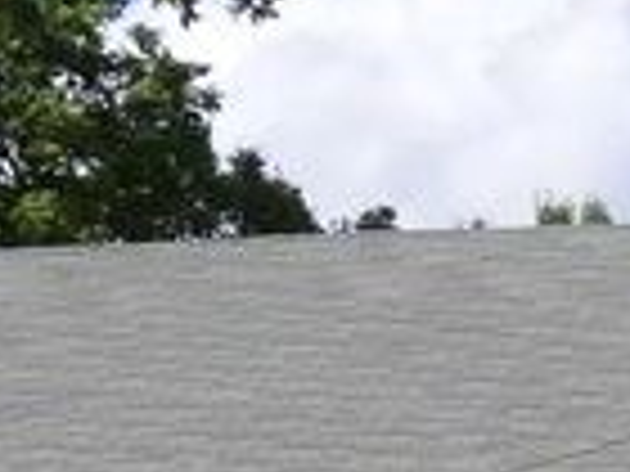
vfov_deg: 6.7
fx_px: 4004
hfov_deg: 9.0
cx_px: 428
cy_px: 656
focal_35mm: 220
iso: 100
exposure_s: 1/1600
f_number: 3.3
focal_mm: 5.29
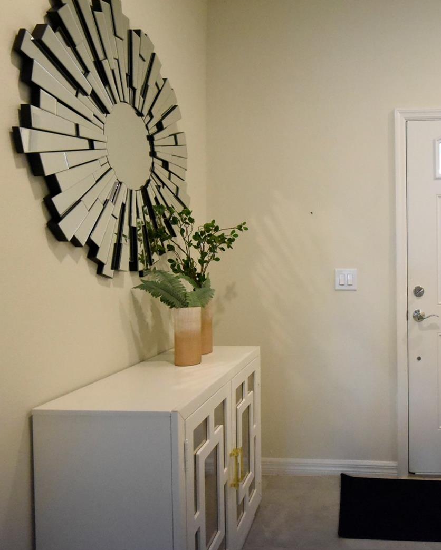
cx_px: 338
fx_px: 375
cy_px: 272
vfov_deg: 72.6
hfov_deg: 57.4
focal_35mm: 23
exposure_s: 1/640
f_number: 6.3
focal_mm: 16
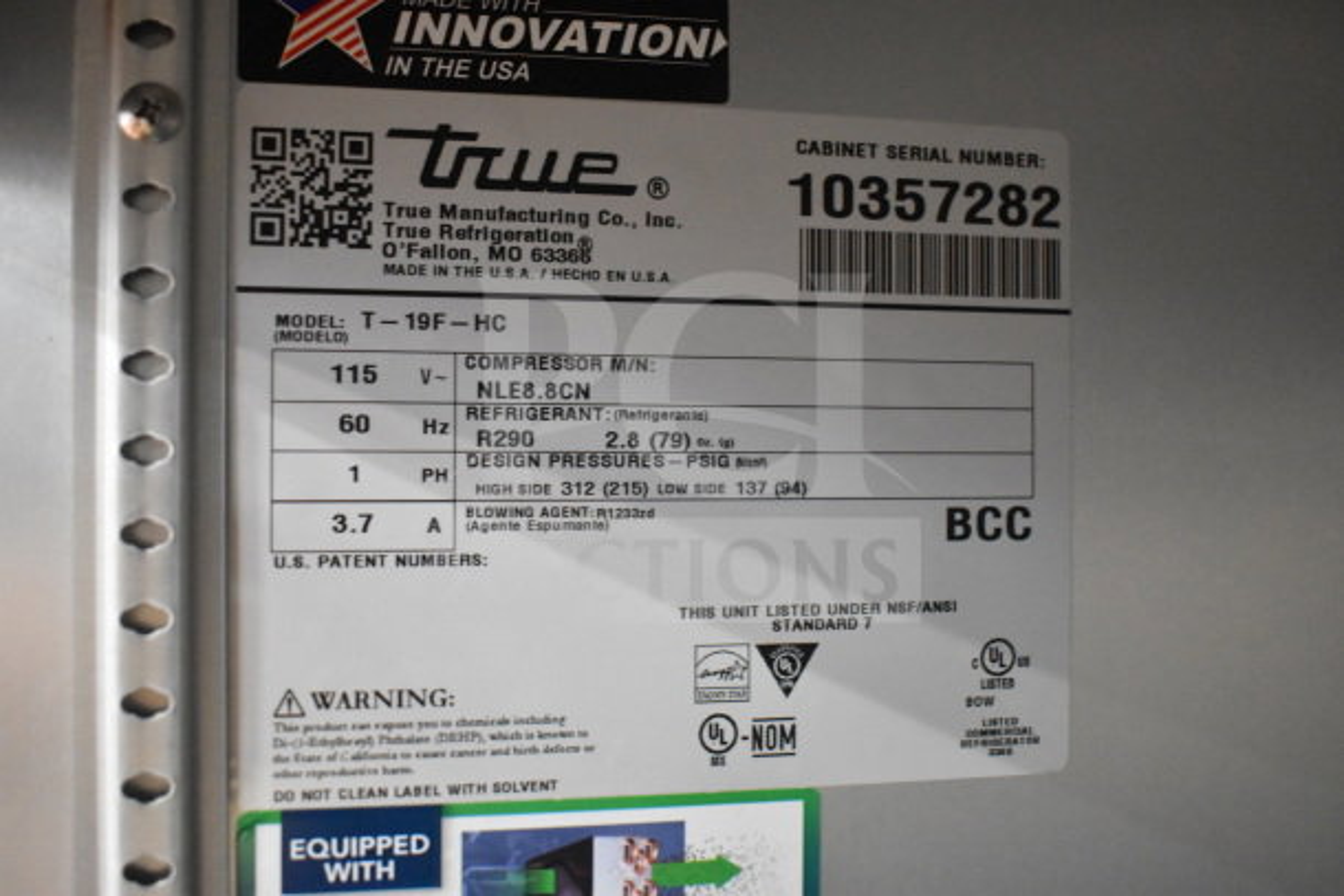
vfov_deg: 35.5
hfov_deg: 51.3
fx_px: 1400
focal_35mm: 38
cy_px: 448
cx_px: 672
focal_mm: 25
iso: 6400
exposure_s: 1/60
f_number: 4
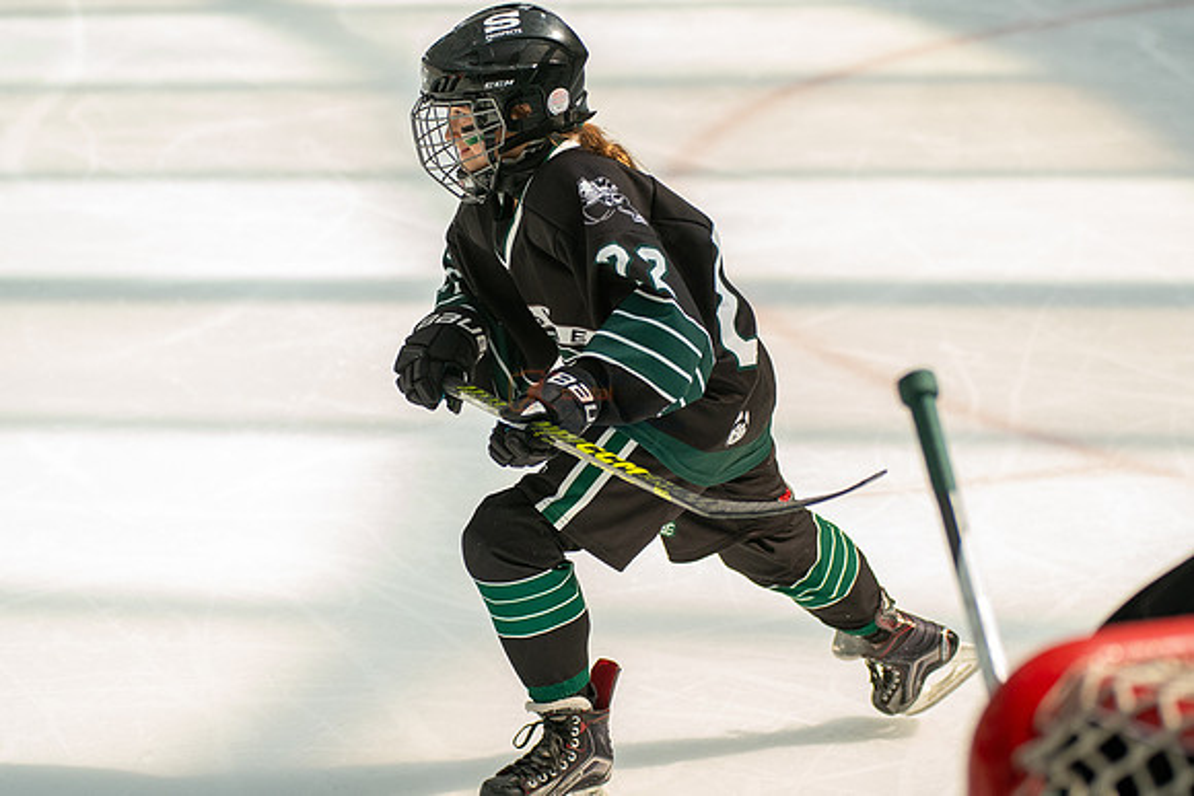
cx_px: 604
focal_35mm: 161
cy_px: 352
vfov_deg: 8.5
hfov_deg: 12.8
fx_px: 5341
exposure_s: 1/2500
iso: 1600
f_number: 3.5
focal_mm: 120
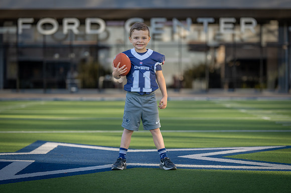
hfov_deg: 17.8
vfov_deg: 11.9
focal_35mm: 115
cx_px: 146
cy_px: 96
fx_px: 927
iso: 100
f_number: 2.8
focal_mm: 114
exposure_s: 1/500
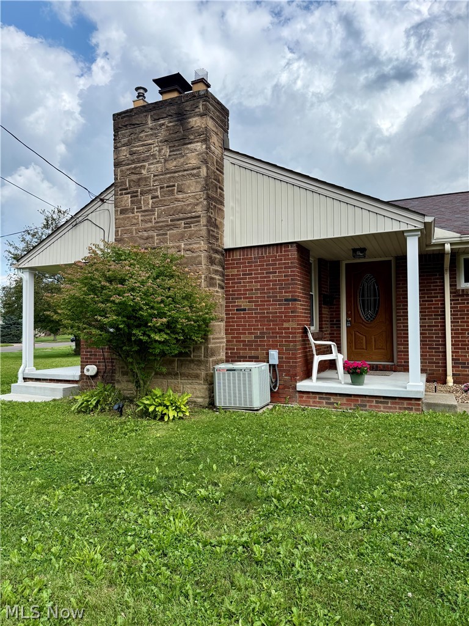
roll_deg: +0.5
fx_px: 434
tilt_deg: +2.1
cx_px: 234
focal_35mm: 24
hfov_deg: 56.8
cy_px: 313
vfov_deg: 71.6
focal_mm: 6.76
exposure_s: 1/4975
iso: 100
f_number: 1.78
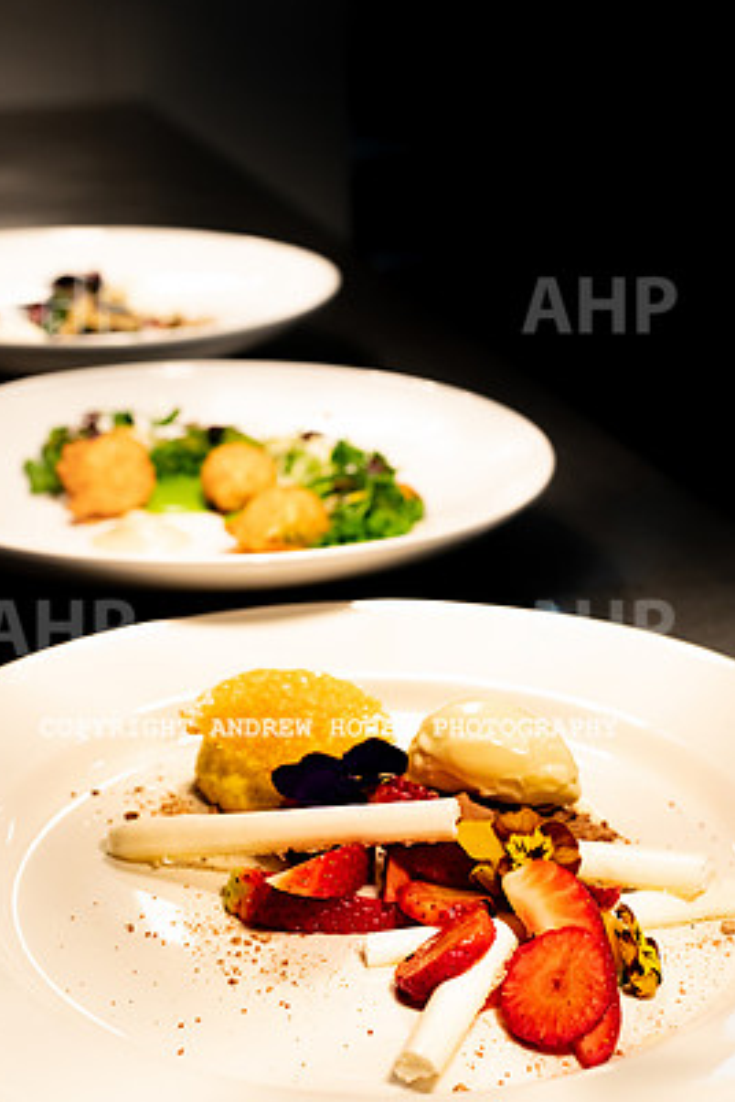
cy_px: 491
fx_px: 1715
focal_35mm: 56
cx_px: 329
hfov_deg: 24.2
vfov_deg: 35.6
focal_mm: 50
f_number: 7.1
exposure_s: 1/1000
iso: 400
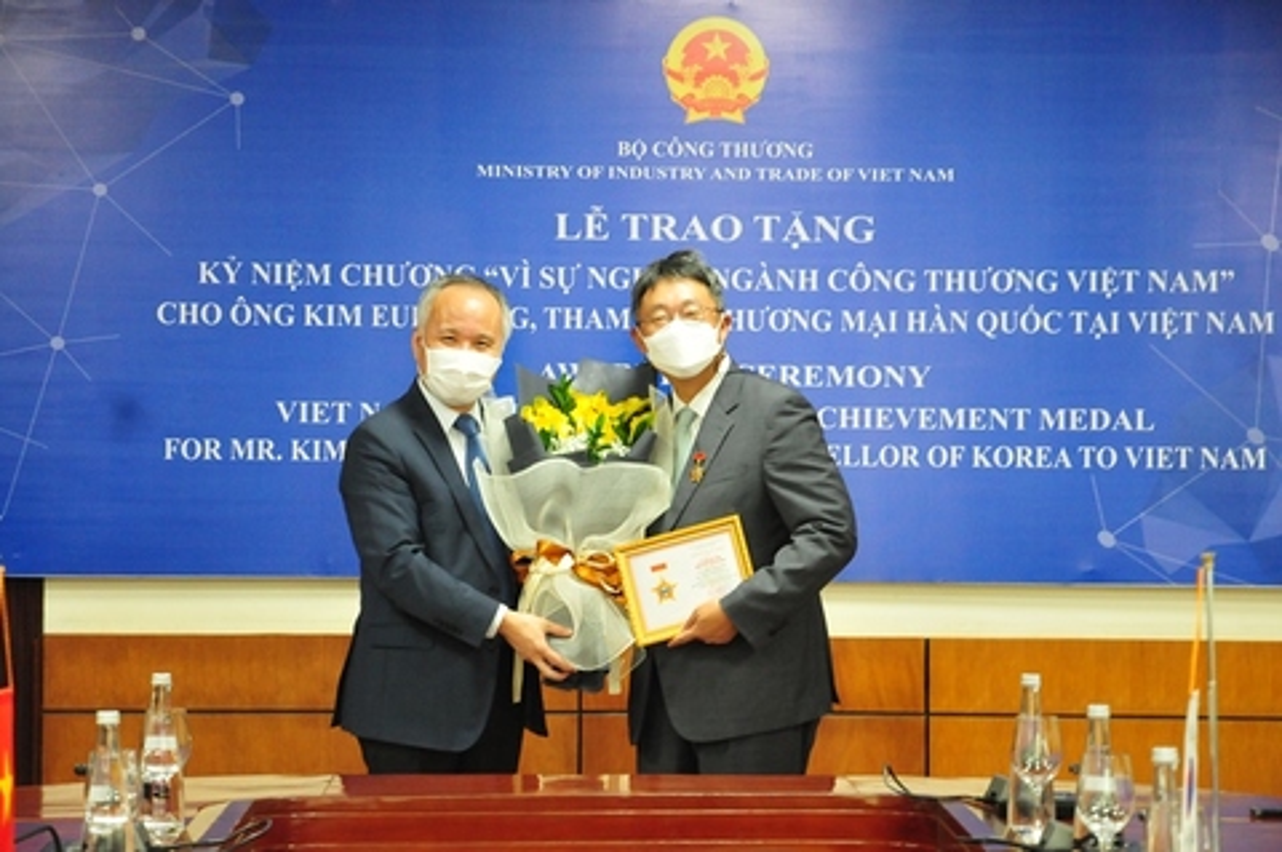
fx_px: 3735
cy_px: 426
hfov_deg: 19.5
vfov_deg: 13.0
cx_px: 641
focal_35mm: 105
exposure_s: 1/50
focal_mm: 70
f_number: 6.3
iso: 2500
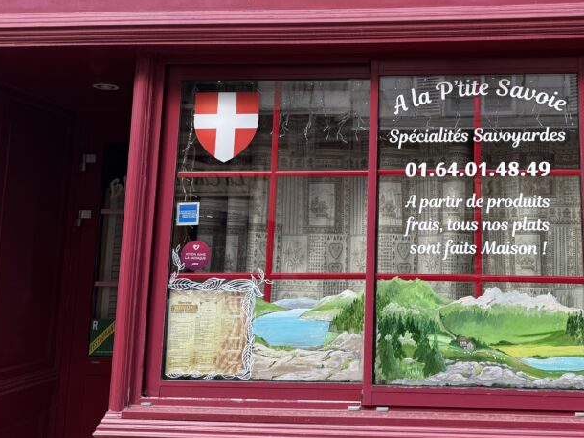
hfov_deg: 43.7
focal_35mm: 42
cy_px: 134
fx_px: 708
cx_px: 421
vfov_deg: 33.9
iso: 80
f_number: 1.78
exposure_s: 1/832
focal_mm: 6.76
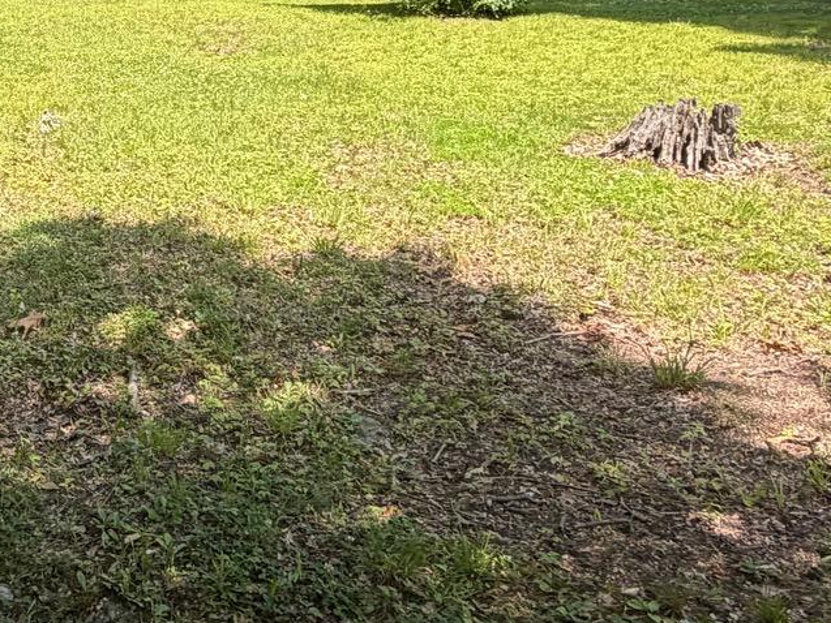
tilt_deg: -8.0
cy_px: 116
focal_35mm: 45
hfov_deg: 38.1
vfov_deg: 31.3
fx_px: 1080
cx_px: 29
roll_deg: +3.8
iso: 50
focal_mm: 2.22
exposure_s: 1/502
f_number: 2.2
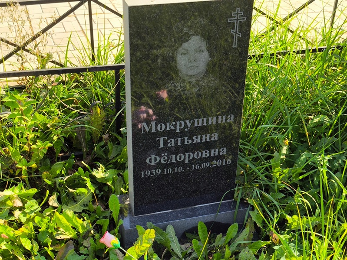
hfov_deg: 38.2
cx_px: 174
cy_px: 130
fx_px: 501
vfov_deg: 29.1
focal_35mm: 50
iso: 50
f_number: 1.7
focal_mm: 4.71
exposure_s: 1/559
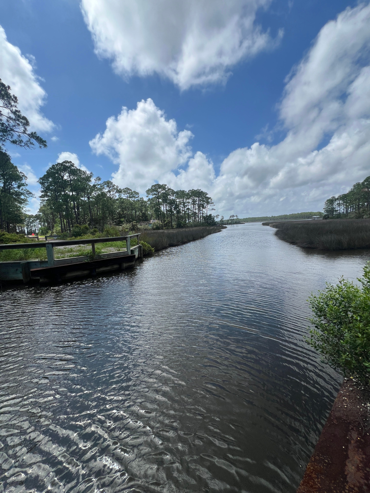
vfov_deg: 106.2
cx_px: 185
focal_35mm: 13
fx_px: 185
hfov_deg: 89.9
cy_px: 246
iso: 32
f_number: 1.8
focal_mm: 1.57
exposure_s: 1/2320
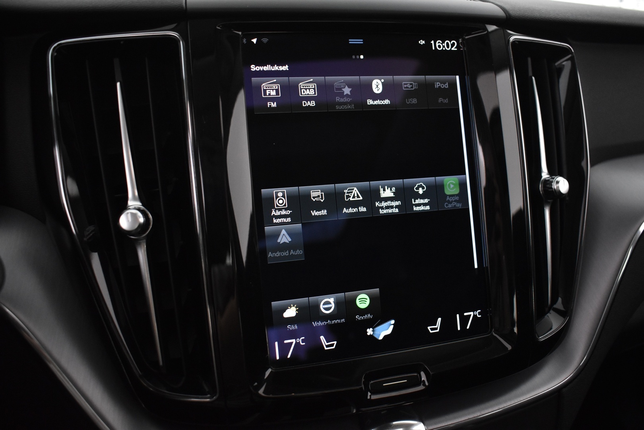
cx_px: 322
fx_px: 590
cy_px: 215
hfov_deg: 57.2
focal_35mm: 33
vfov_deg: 40.0
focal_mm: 22
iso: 2000
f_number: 3.8
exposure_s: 1/30
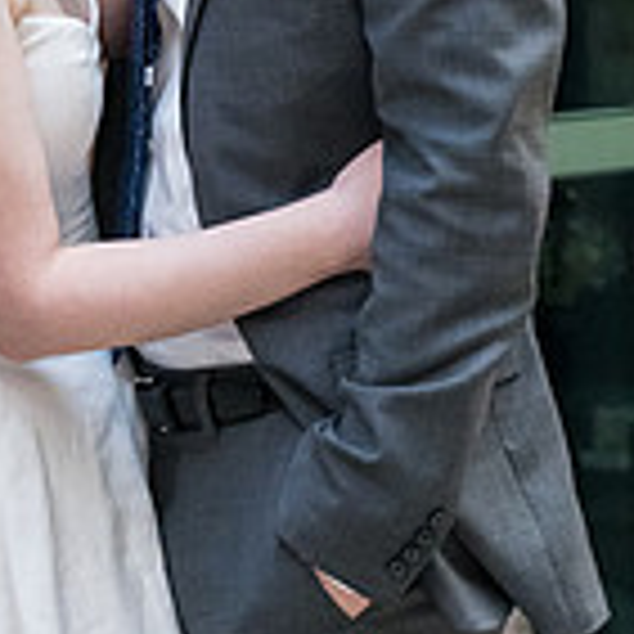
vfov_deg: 6.5
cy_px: -216
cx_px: 13
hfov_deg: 6.5
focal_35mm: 269
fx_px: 5574
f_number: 4
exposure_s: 1/250
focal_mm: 66
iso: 3200
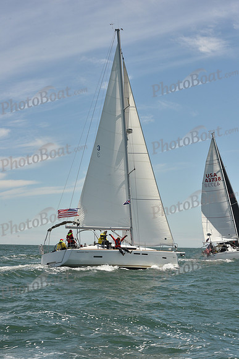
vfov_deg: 28.8
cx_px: 120
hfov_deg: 19.5
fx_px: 697
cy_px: 180
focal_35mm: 70
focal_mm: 70
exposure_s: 1/800
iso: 320
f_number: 13
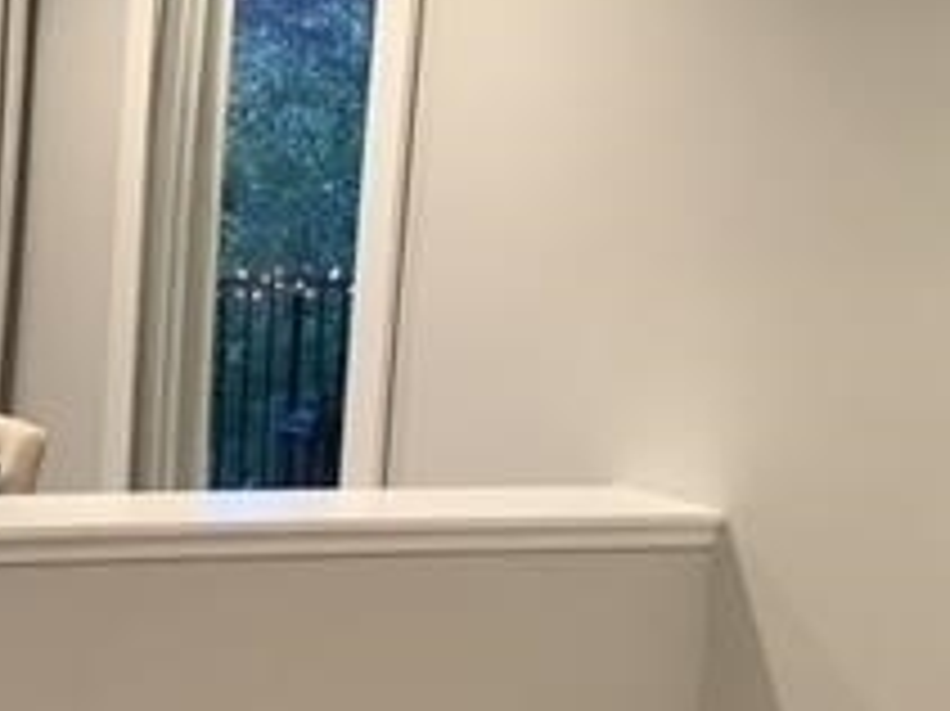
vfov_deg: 15.7
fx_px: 2578
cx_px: -180
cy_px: 396
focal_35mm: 94
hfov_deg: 19.7
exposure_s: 1/50
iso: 250
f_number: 2.4
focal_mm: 3.3
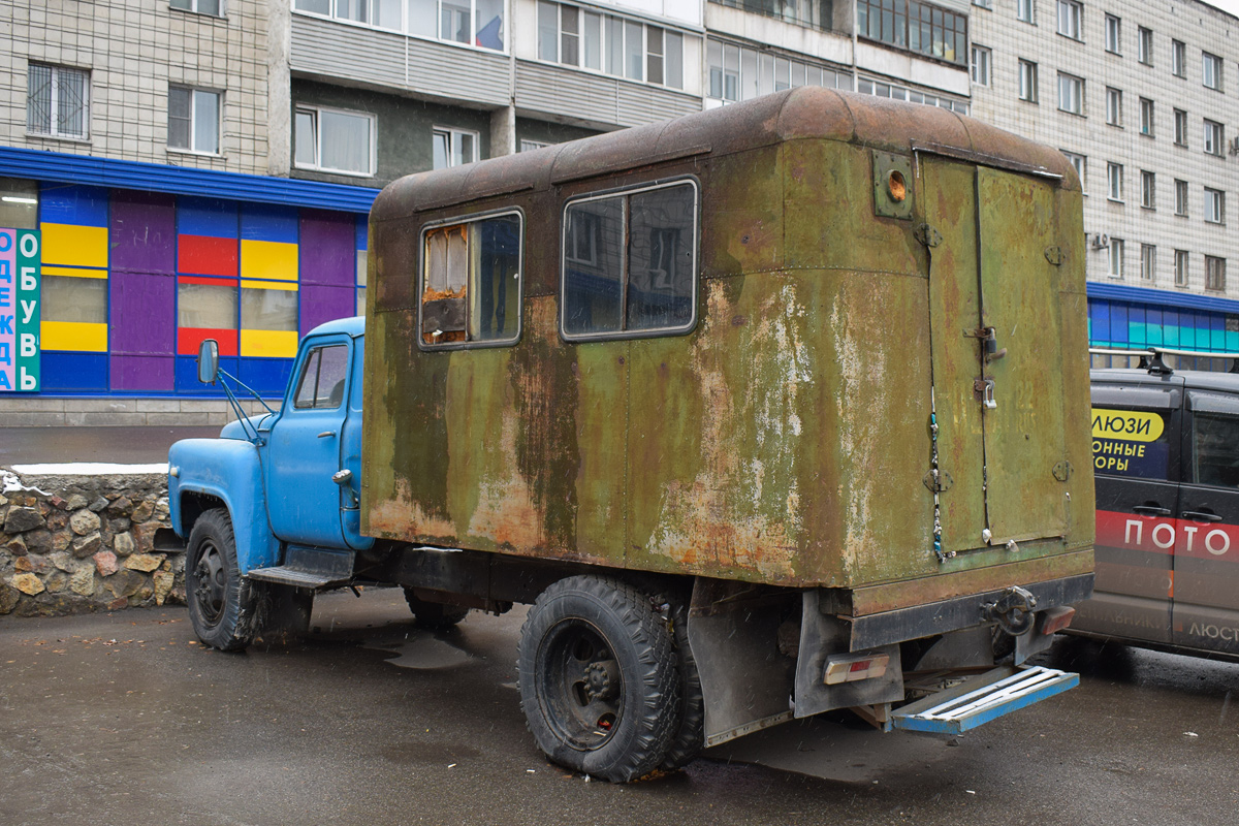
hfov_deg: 61.9
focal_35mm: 30
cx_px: 620
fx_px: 1032
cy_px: 413
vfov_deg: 43.6
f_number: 5
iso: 400
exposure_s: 1/100
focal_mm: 20
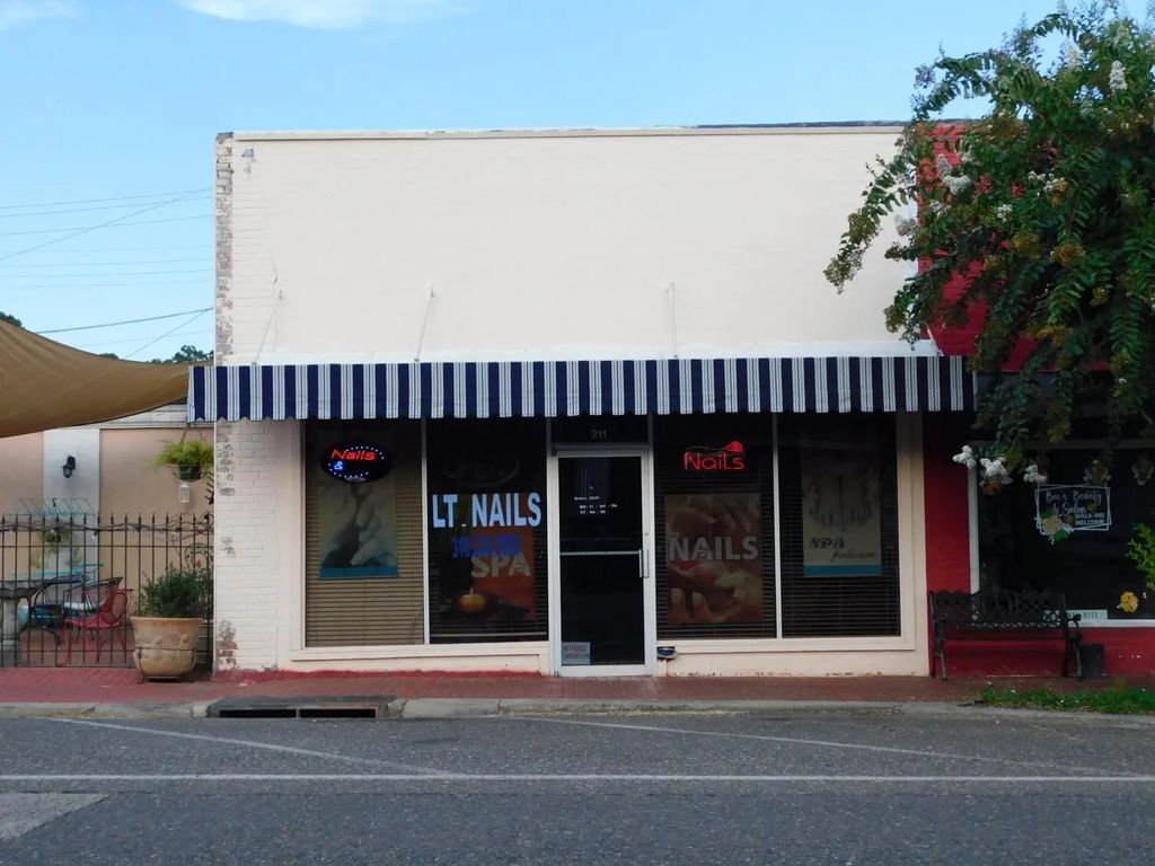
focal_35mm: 51
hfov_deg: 37.5
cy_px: 433
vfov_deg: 28.6
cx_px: 578
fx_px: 1702
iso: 125
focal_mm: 9
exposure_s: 1/320
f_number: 3.8
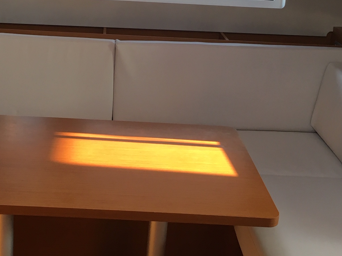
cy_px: 86
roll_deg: -1.9
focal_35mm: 57
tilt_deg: -18.5
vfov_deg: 25.5
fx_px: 563
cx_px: 125
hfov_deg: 33.6
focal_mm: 4.15
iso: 32
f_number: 2.2
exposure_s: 1/33
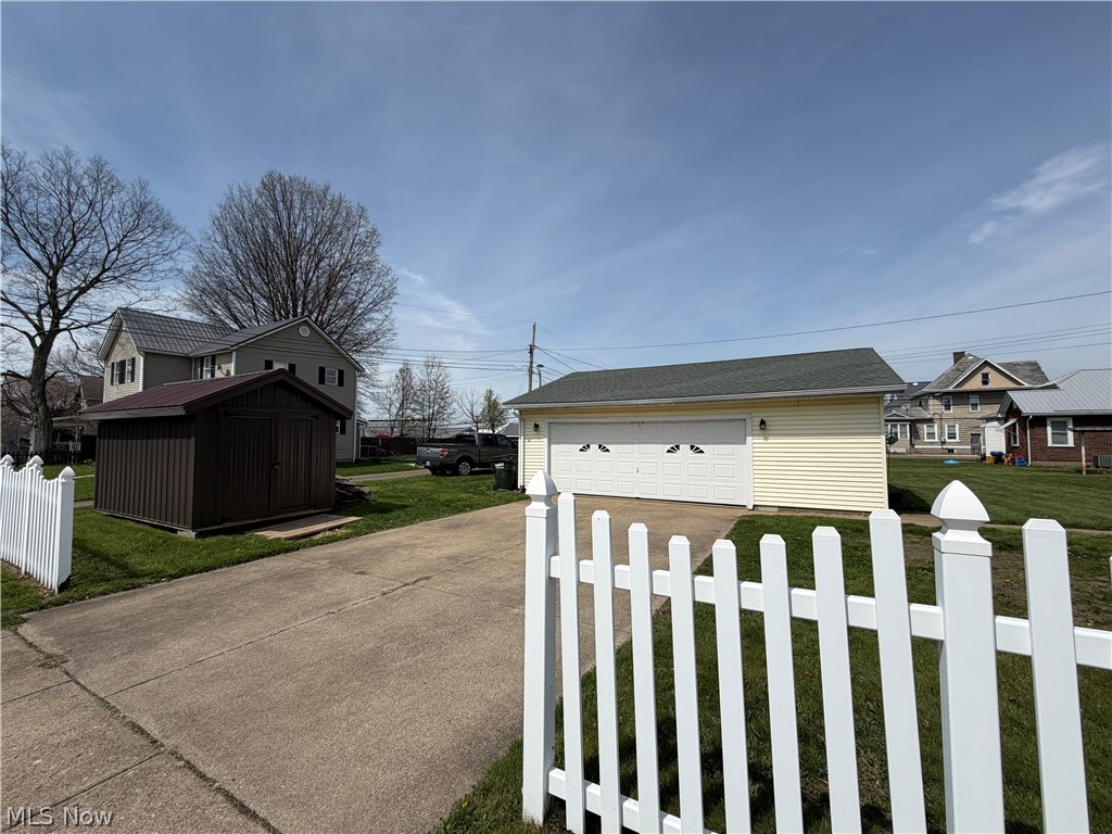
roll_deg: +0.0
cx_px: 556
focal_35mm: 14
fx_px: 450
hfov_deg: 102.1
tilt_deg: +1.9
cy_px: 417
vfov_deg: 85.7
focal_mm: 2.22
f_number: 2.2
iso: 20
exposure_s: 1/1698
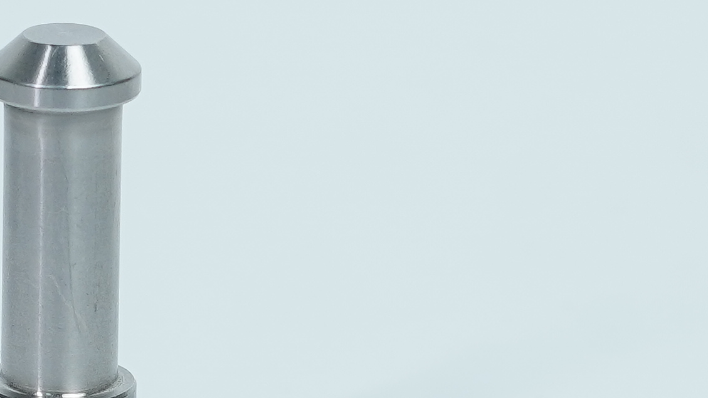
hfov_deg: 7.9
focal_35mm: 274
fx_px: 5144
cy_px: 221
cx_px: 84
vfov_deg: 4.4
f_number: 4.5
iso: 320
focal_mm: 50
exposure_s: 1/160
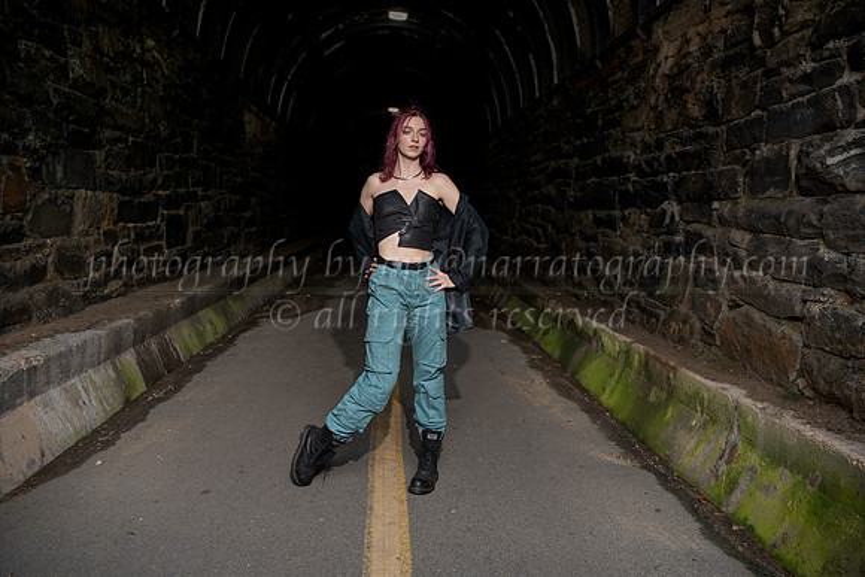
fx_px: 673
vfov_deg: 46.4
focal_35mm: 28
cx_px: 432
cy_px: 288
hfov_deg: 65.5
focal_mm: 28
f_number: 3.2
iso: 400
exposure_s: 1/640
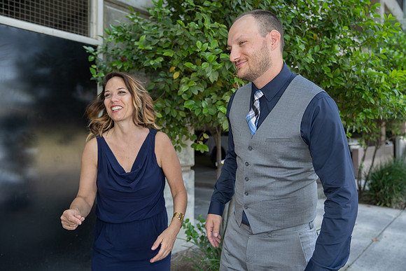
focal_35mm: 29
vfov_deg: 45.0
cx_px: 203
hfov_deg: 63.6
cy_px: 136
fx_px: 327
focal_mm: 29
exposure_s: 1/250
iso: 500
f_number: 3.2
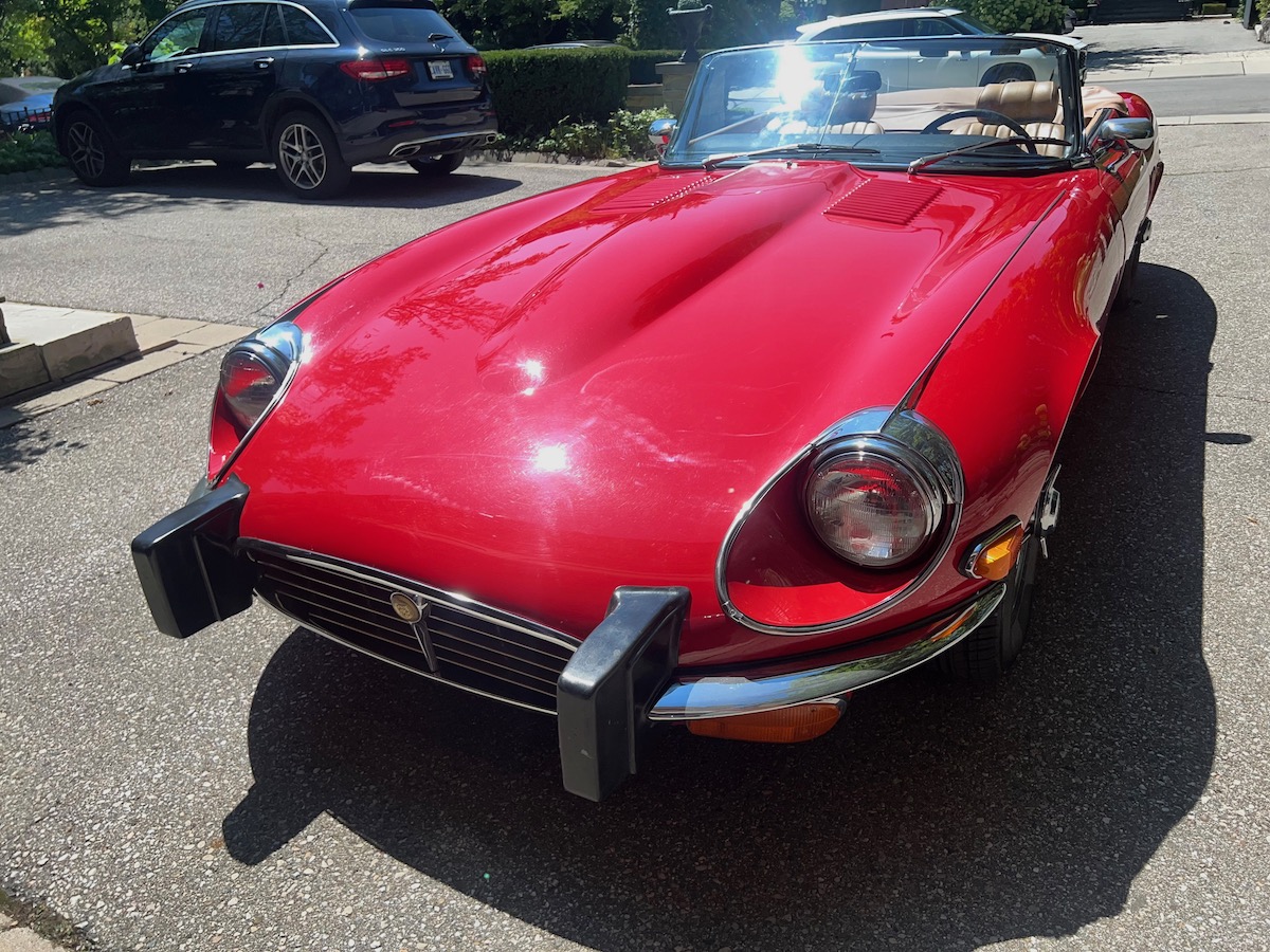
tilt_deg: -25.7
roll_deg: +2.8
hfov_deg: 67.3
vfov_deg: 53.1
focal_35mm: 26
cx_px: 635
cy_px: 476
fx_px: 954
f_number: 1.5
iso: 32
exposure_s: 1/2695
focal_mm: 5.7
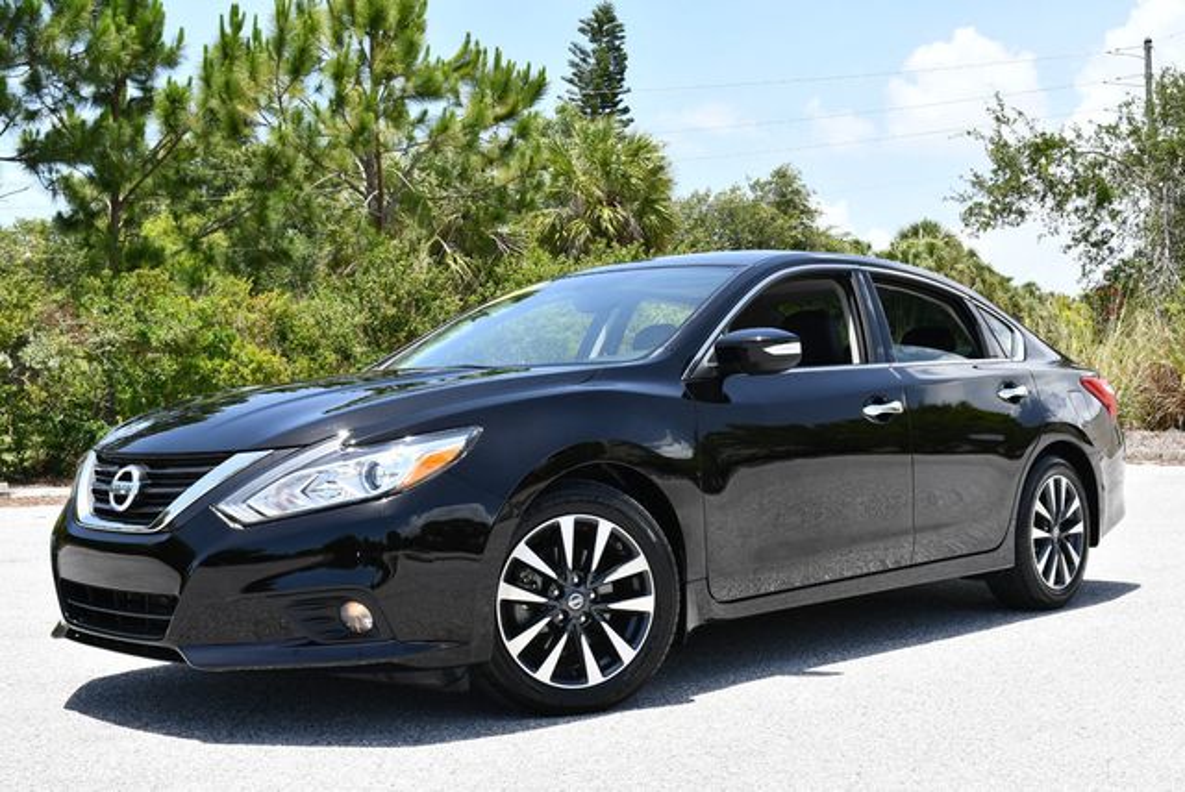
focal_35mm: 44
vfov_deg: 30.6
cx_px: 592
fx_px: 1450
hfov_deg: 44.5
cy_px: 396
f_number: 8
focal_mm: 22
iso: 160
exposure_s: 1/250
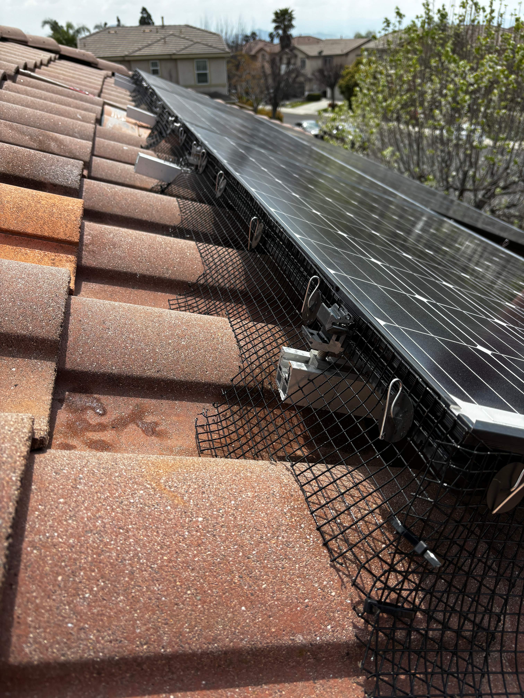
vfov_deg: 67.3
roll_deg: +2.2
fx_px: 525
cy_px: 349
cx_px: 262
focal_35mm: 26
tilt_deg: -31.3
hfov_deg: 53.1
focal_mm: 5.96
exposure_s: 1/2242
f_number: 1.6
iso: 50
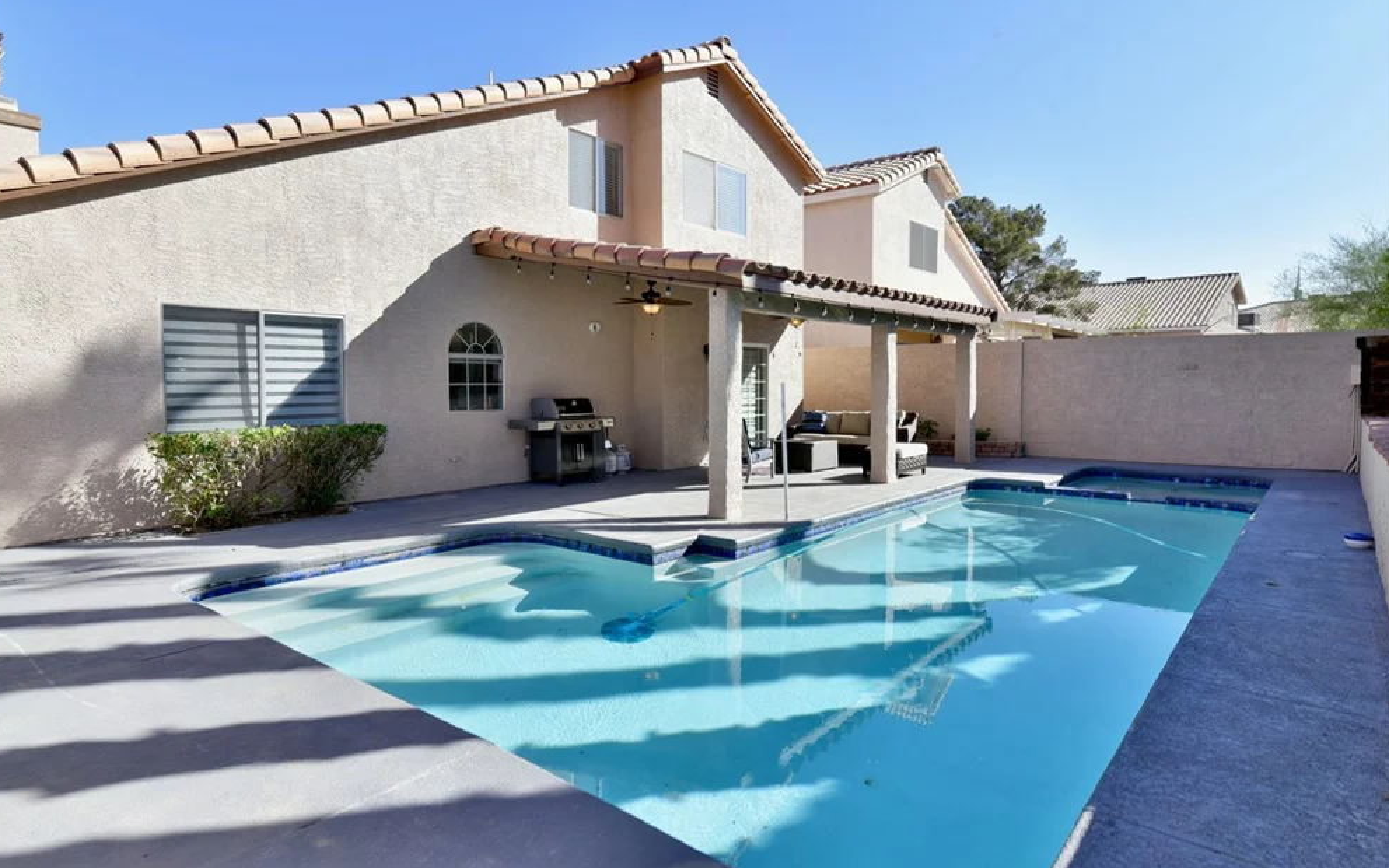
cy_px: 429
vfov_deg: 59.7
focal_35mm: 20
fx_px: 757
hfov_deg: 85.0
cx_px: 679
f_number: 9
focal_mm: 19
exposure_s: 1/60
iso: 100
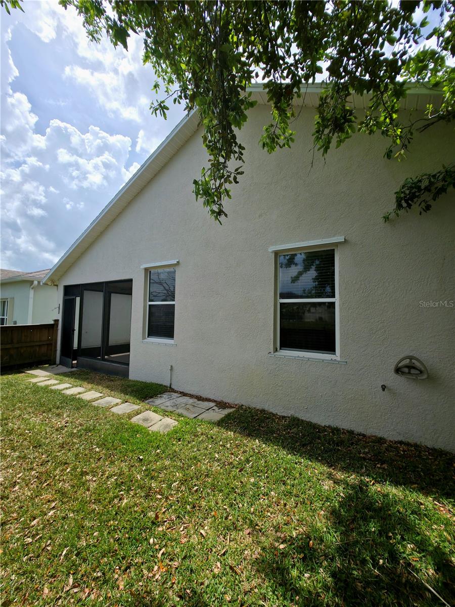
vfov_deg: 106.2
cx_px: 228
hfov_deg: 89.9
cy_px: 304
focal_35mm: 13
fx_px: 228
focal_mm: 2.2
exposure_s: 1/10000
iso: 20
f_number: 1.9
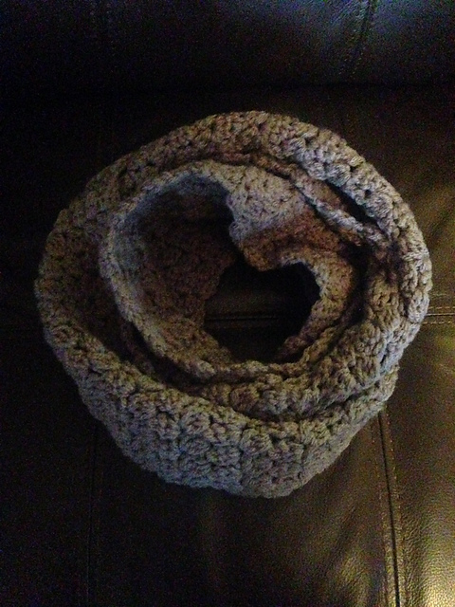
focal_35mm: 33
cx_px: 228
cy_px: 304
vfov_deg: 55.4
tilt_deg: -68.9
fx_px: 578
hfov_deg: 42.9
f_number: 2.4
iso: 3200
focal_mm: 4.12
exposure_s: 1/15
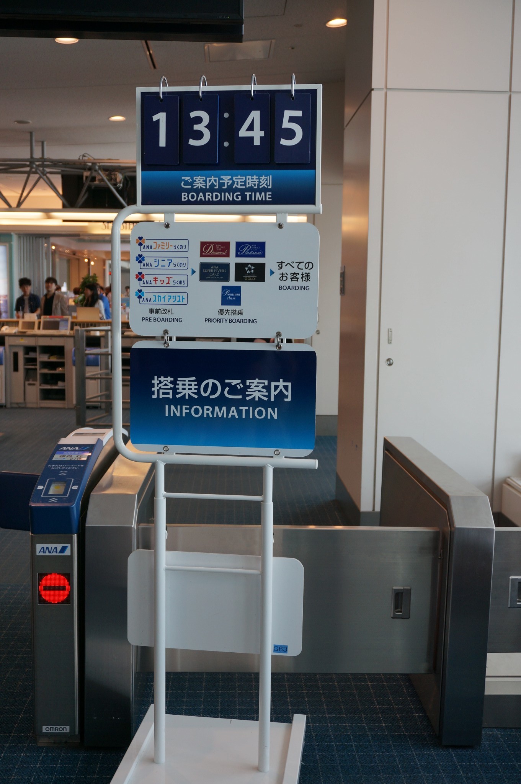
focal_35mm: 39
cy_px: 392
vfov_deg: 49.6
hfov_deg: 34.1
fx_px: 848
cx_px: 260
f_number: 4.5
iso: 200
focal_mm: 26
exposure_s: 1/60
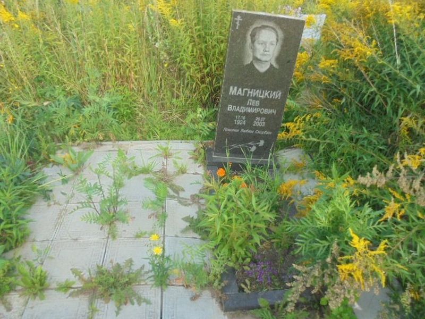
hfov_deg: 67.3
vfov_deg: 53.1
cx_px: 212
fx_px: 319
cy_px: 160
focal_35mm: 26
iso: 100
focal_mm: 4.6
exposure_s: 1/160
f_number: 3.5
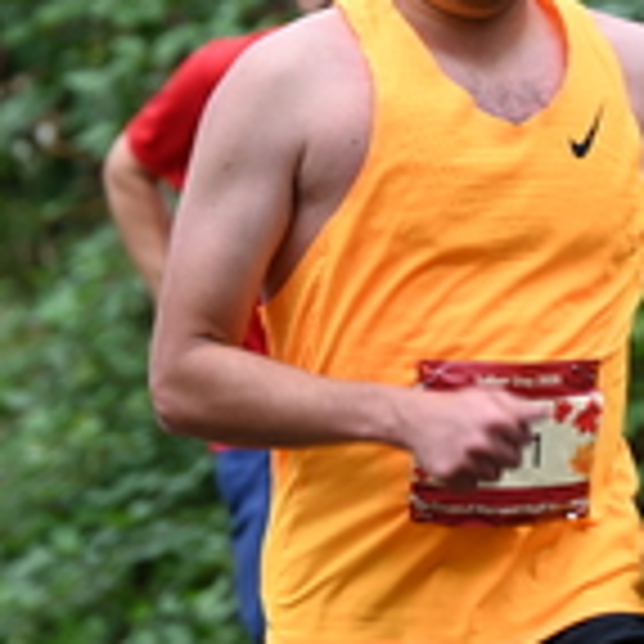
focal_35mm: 652
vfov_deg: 2.7
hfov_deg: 2.7
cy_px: 245
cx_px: 401
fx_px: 13723
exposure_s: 1/250
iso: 450
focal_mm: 200
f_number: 6.3
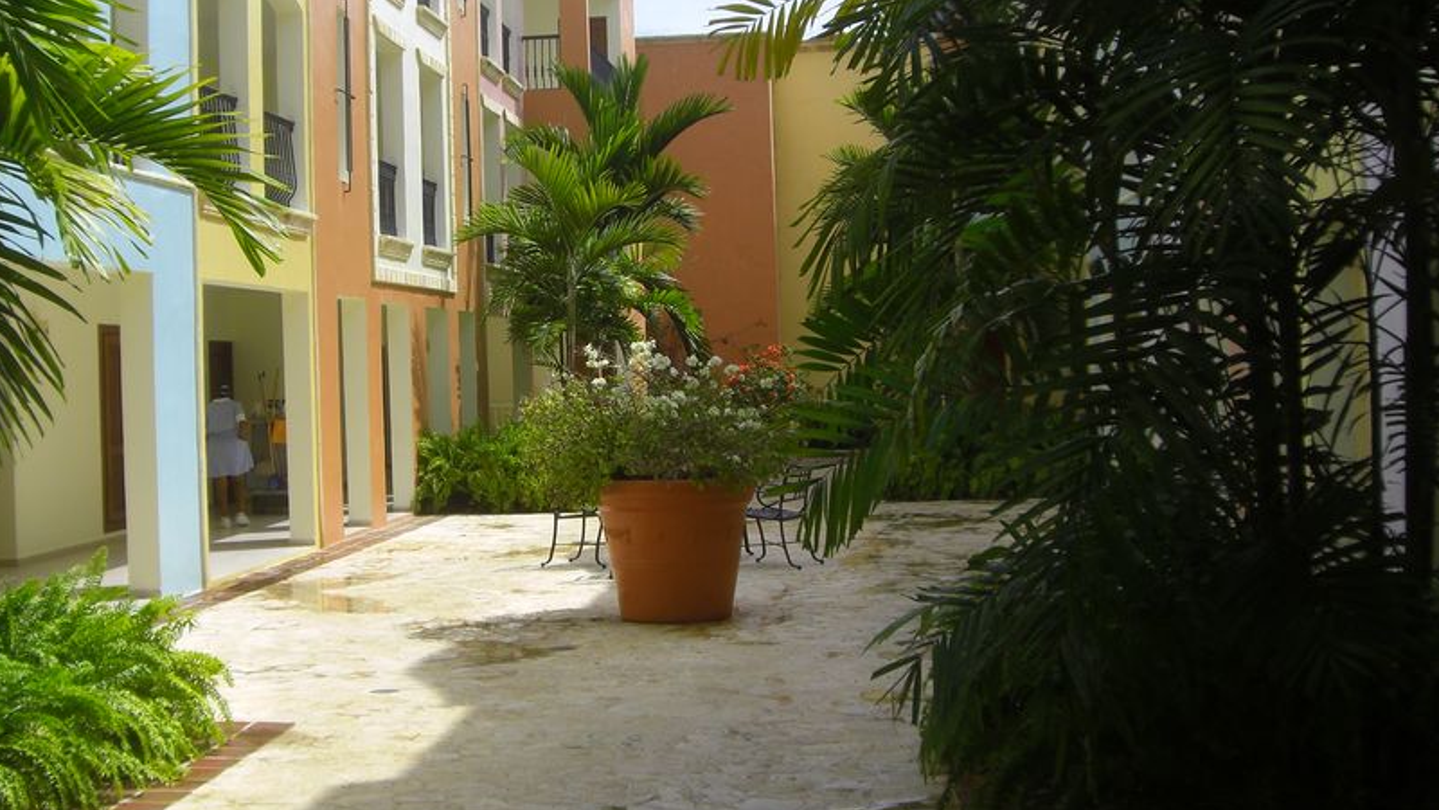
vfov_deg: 22.6
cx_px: 624
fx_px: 2022
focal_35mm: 53
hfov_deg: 39.1
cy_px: 342
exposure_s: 1/160
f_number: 8
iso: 64
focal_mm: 6.2
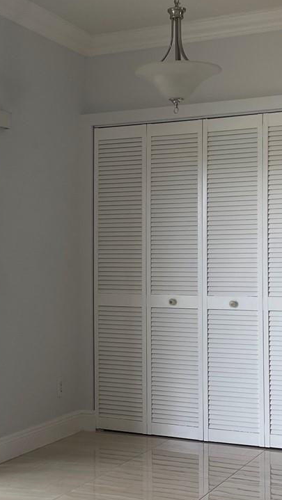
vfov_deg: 33.3
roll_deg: -0.1
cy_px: 254
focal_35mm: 63
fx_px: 837
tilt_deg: +0.7
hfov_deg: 18.9
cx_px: 56
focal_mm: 4.2
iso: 32
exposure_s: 1/120
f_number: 1.6
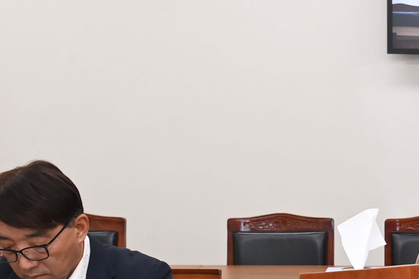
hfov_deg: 17.7
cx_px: 529
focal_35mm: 109
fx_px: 1269
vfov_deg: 12.5
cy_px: 230
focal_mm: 38
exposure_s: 1/250
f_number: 6.3
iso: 2500
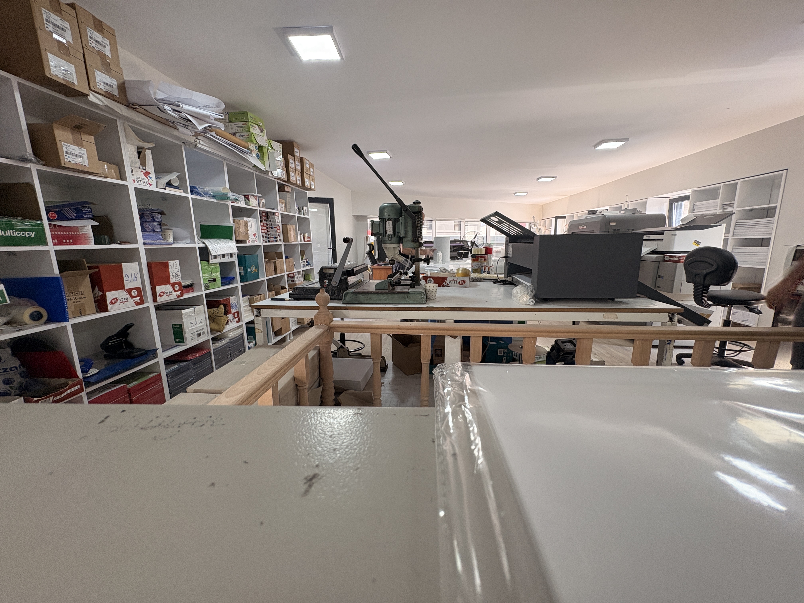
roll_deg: +1.4
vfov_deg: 85.7
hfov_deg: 102.1
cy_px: 302
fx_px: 325
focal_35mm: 14
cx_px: 402
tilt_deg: -9.8
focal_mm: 2.22
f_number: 2.2
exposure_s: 1/100
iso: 125
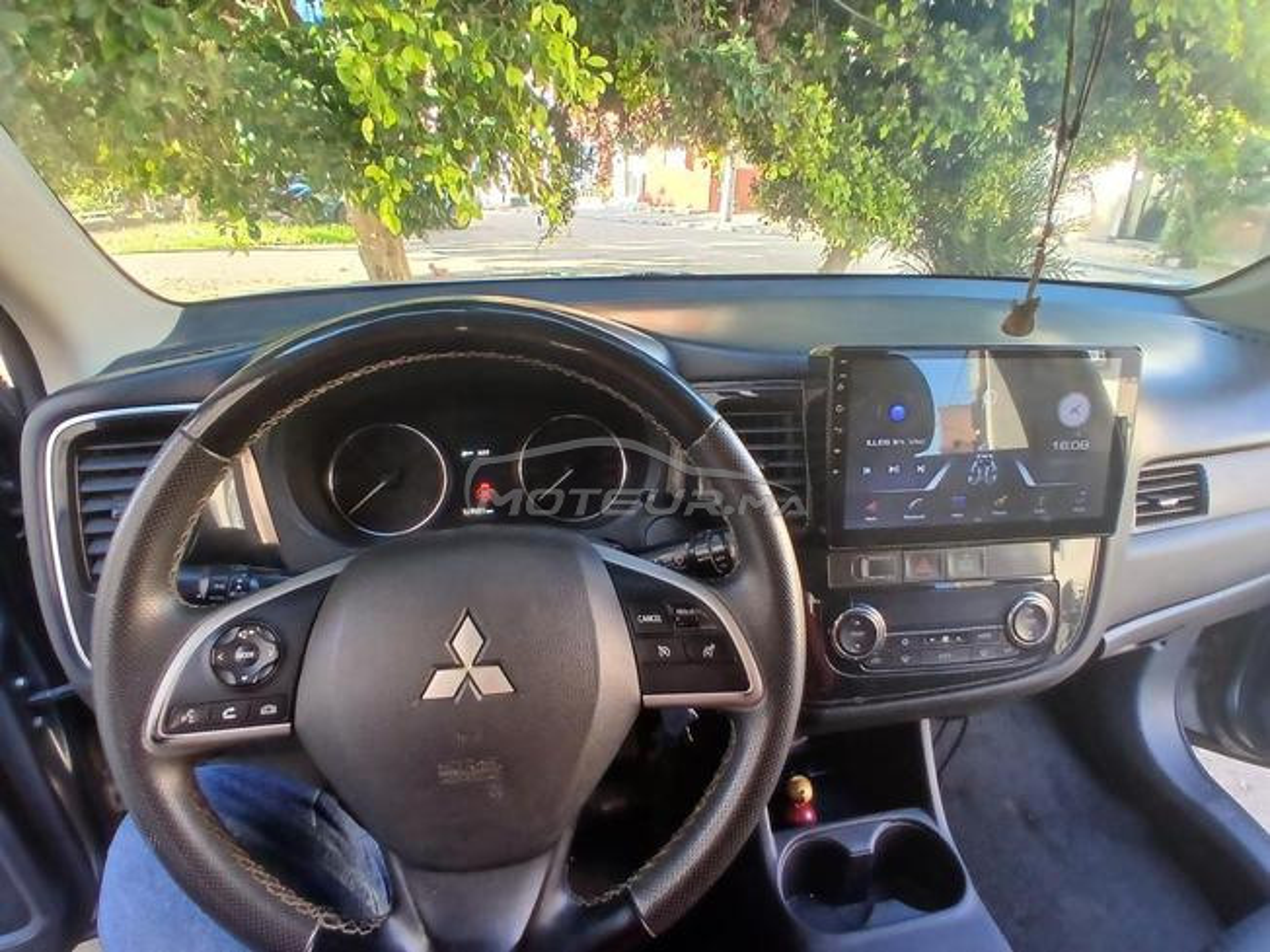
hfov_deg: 91.0
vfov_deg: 74.7
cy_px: 476
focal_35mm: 17
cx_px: 635
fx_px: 624
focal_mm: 1.4
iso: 100
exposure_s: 1/33
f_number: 2.2
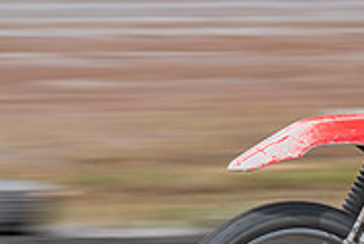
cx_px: 519
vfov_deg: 2.8
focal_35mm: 489
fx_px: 4948
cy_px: 184
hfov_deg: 4.2
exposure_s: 1/160
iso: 200
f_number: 9
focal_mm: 150
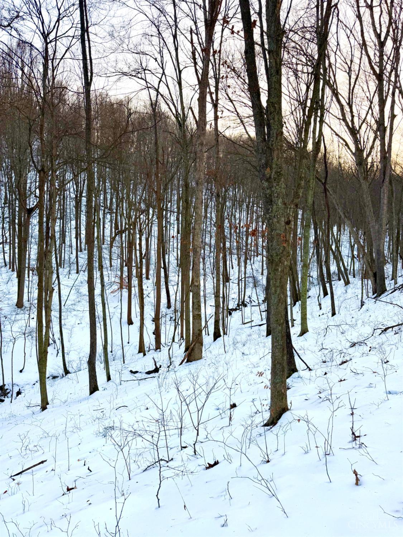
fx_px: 372
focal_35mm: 24
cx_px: 202
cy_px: 268
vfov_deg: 71.6
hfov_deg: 56.8
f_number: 1.78
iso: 80
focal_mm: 6.76
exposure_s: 1/353
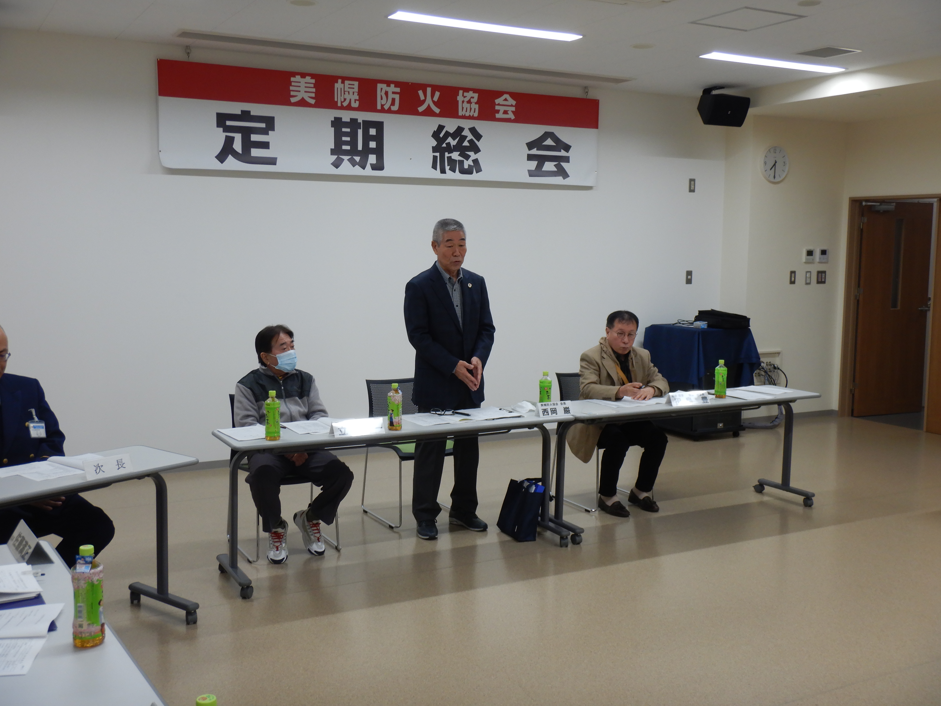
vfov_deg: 38.7
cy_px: 353
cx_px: 470
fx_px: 1006
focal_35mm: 37
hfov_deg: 50.1
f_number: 4.2
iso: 140
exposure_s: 1/30
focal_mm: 6.6
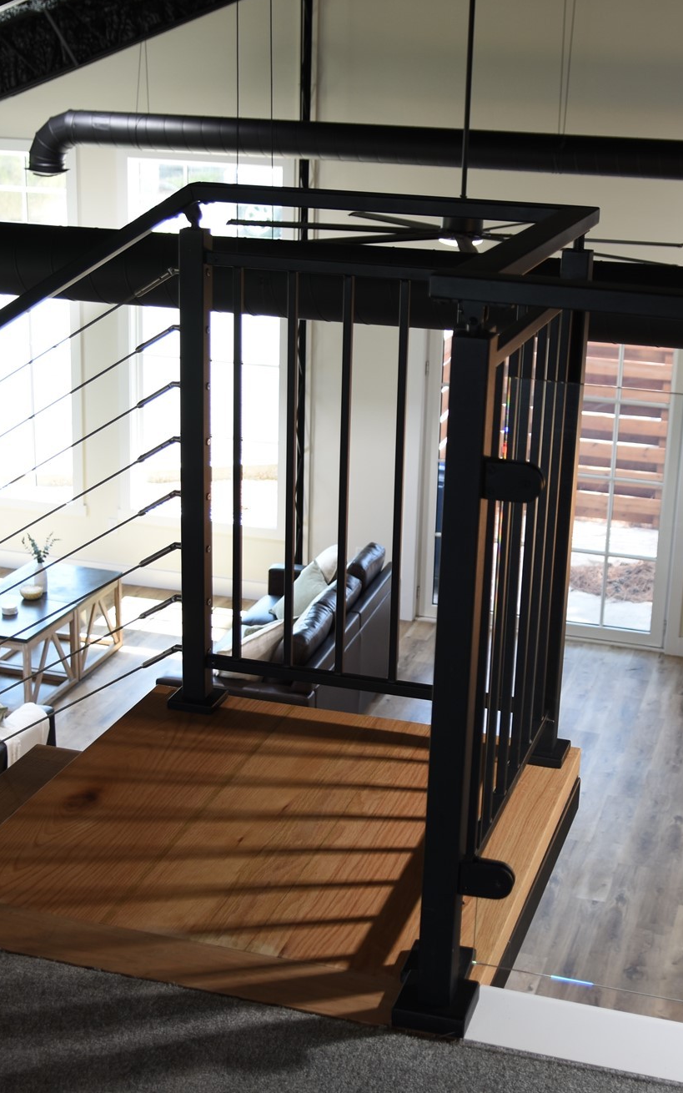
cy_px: 531
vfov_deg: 35.7
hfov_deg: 22.7
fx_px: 1697
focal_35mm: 57
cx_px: 393
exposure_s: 1/50
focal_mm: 24
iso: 100
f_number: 3.2
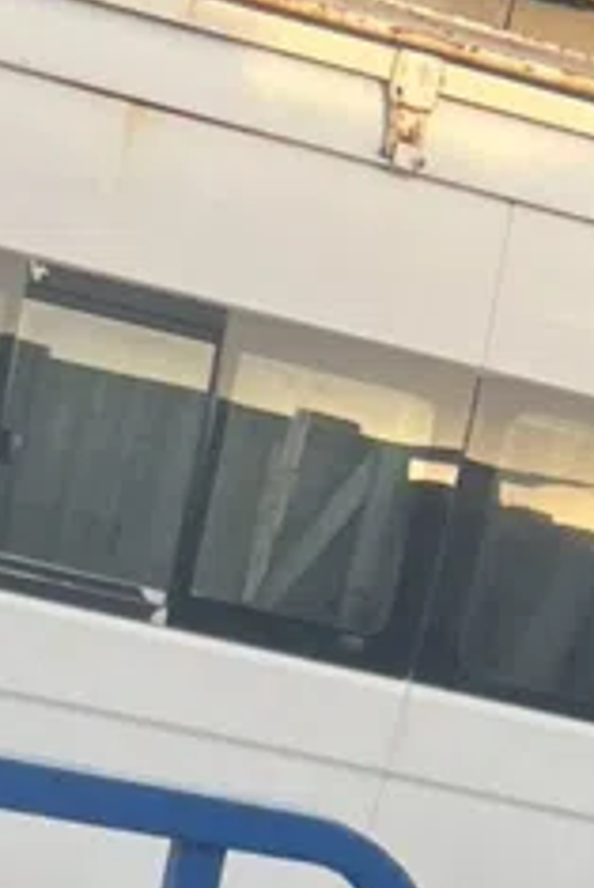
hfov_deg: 8.7
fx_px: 3880
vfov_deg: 10.8
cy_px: 2258
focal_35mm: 157
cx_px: 15
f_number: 1.5
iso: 50
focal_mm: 5.7
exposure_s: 1/506
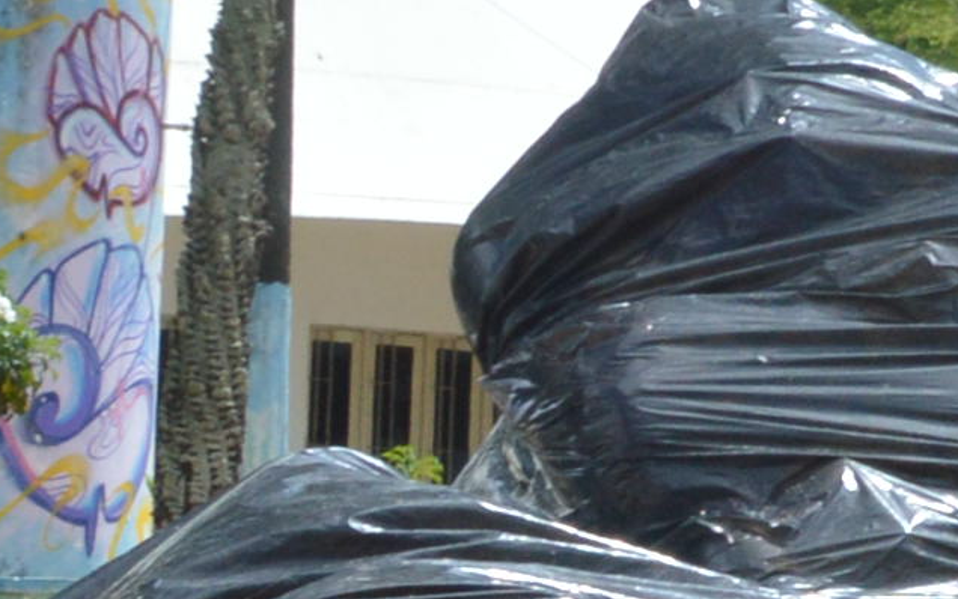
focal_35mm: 195
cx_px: 2121
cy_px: 643
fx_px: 5093
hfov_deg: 9.7
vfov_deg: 6.7
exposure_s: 1/320
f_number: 16
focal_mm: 18
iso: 400
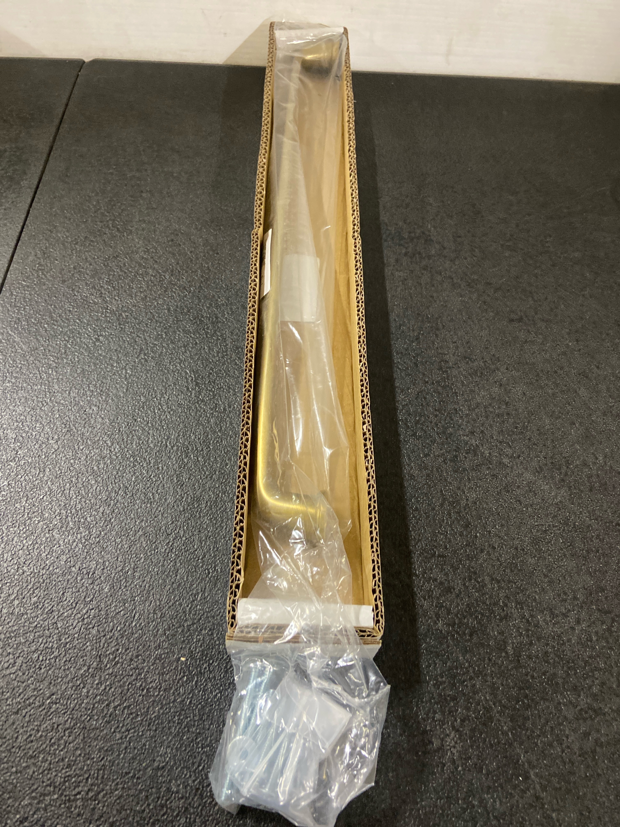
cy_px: 414
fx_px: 621
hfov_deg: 53.1
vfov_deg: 67.3
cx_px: 310
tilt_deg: -55.2
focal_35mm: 26
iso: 500
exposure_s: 1/30
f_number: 1.8
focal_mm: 4.25
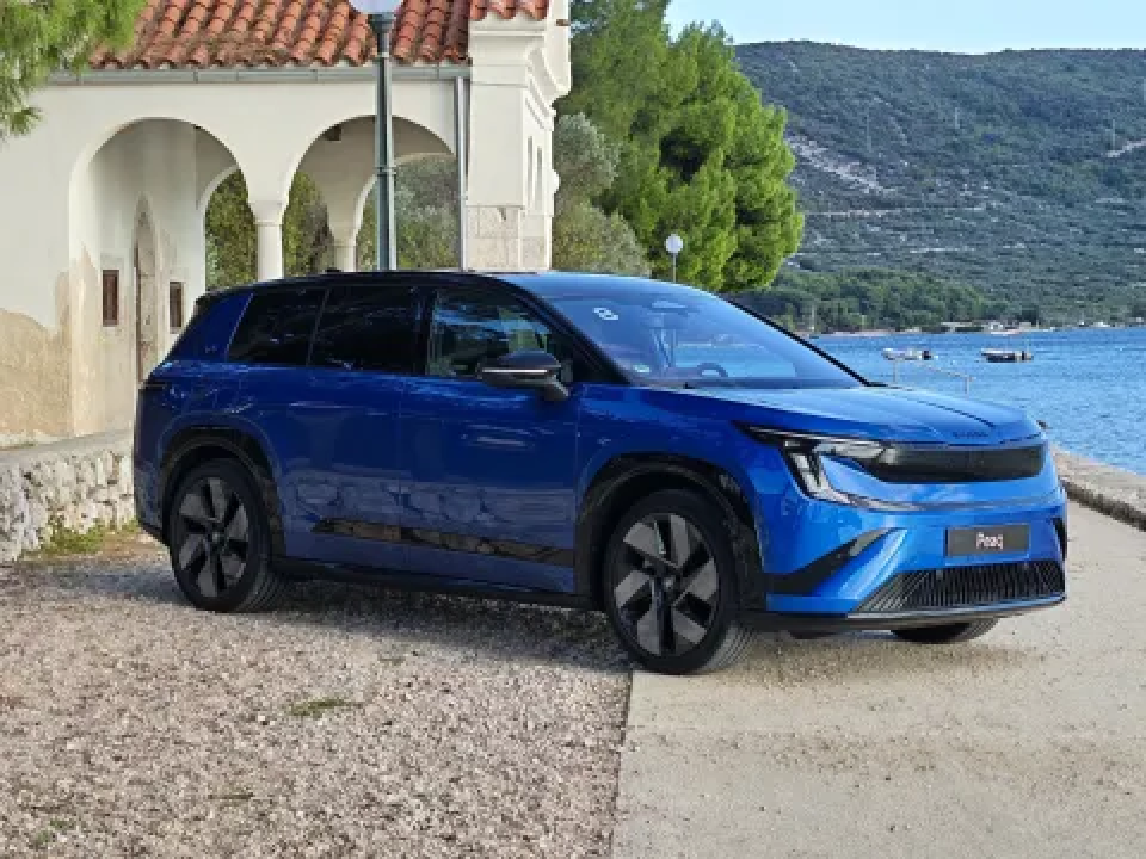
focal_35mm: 82
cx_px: 573
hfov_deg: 23.8
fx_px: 2715
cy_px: 430
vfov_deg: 18.0
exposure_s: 1/590
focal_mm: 6.55
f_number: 1.6
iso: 50
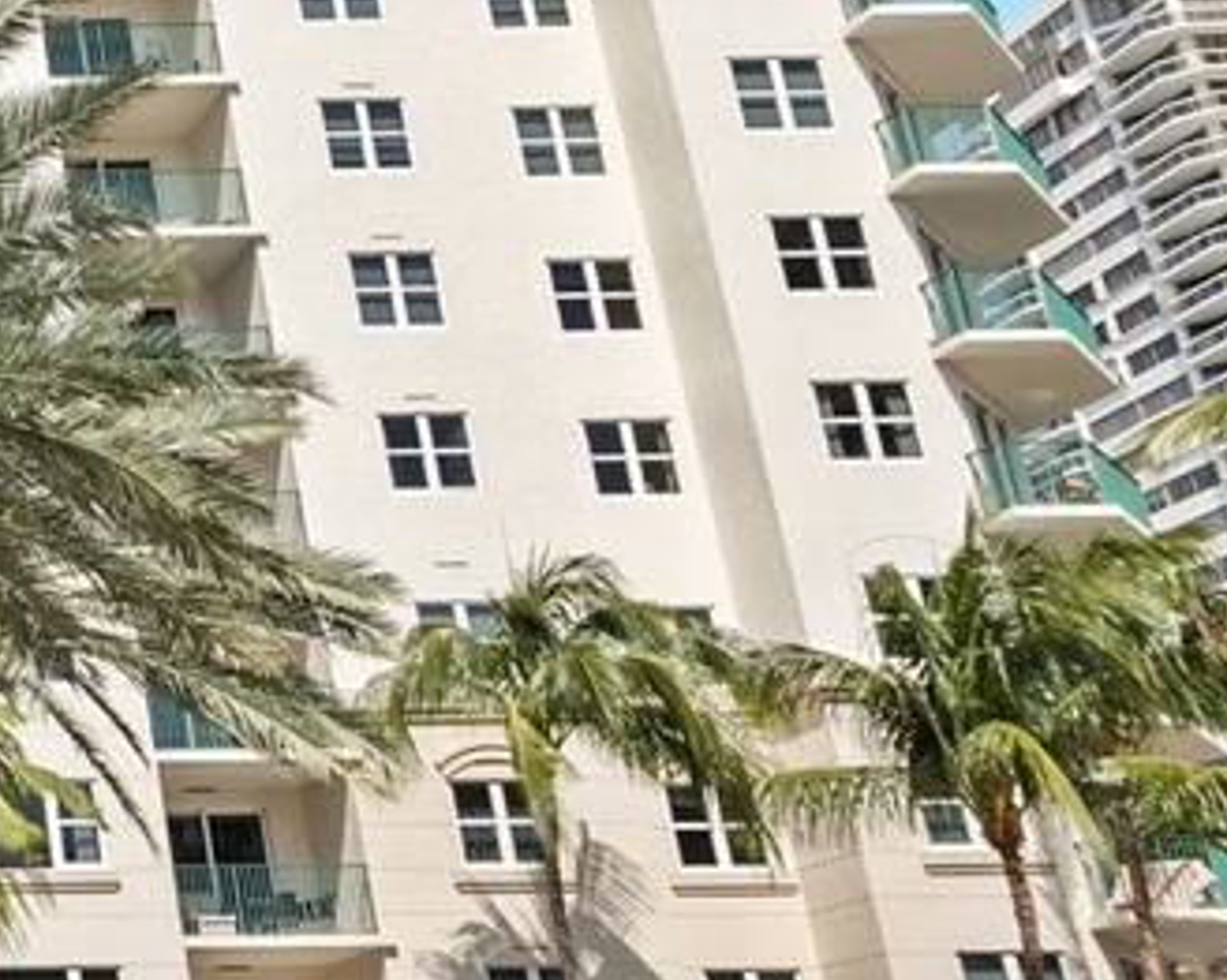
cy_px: 376
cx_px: -986
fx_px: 2468
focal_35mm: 68
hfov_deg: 20.1
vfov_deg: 22.4
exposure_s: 1/320
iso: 200
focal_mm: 14
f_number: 8
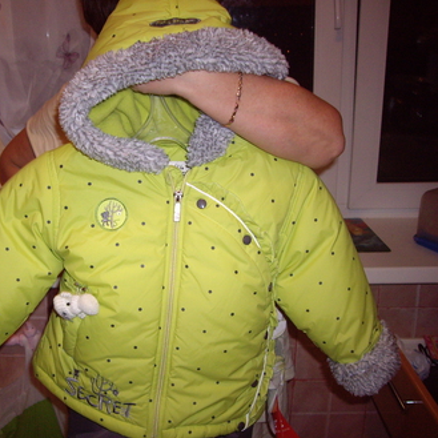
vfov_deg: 36.8
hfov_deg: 36.4
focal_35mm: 46
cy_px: 222
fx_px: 659
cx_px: 144
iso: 200
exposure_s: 1/40
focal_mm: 6.2
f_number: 2.7
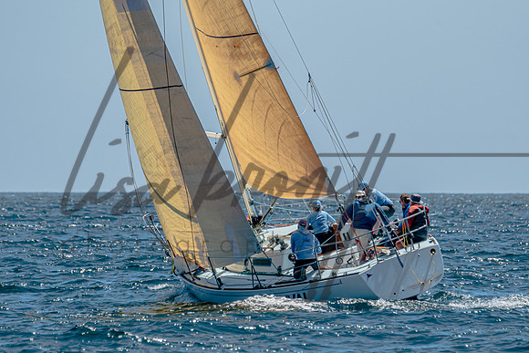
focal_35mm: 606
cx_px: 295
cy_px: 221
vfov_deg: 2.3
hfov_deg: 3.4
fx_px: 8910
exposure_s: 1/2000
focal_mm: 320
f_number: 5.6
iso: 200
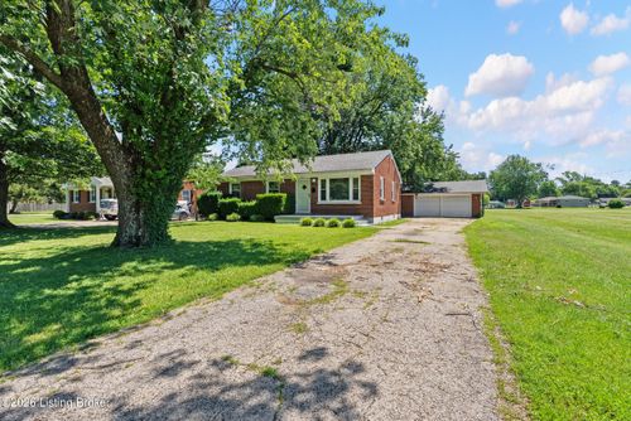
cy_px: 210
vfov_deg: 73.8
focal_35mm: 16
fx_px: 281
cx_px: 316
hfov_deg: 96.7
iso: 400
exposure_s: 1/100
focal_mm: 16
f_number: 11
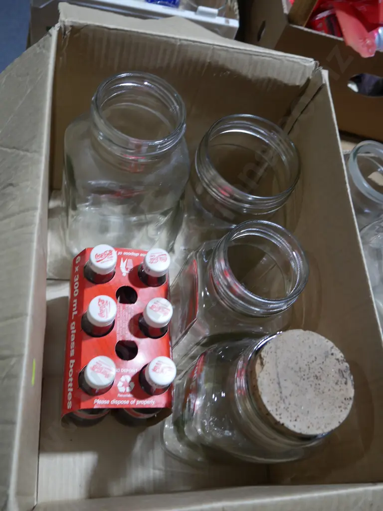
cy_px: 256
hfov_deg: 41.8
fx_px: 502
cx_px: 192
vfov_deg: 54.0
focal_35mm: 34
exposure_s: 1/60
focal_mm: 17
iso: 320
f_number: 4
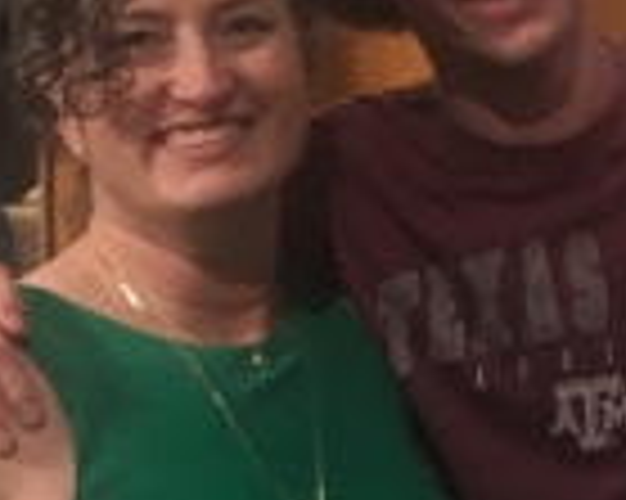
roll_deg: +0.0
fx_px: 3018
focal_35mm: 163
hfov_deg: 11.6
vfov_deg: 9.5
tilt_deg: -3.7
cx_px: 779
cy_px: 230
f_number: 2.2
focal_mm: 4.15
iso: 200
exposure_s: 1/15
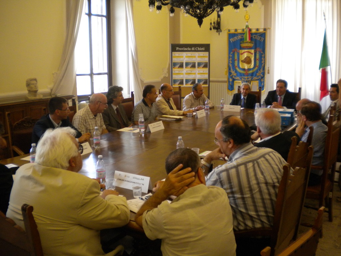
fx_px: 345
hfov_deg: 52.6
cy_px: 128
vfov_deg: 40.7
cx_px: 170
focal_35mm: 35
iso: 241
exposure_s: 1/70.3
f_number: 3.1
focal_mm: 6.3
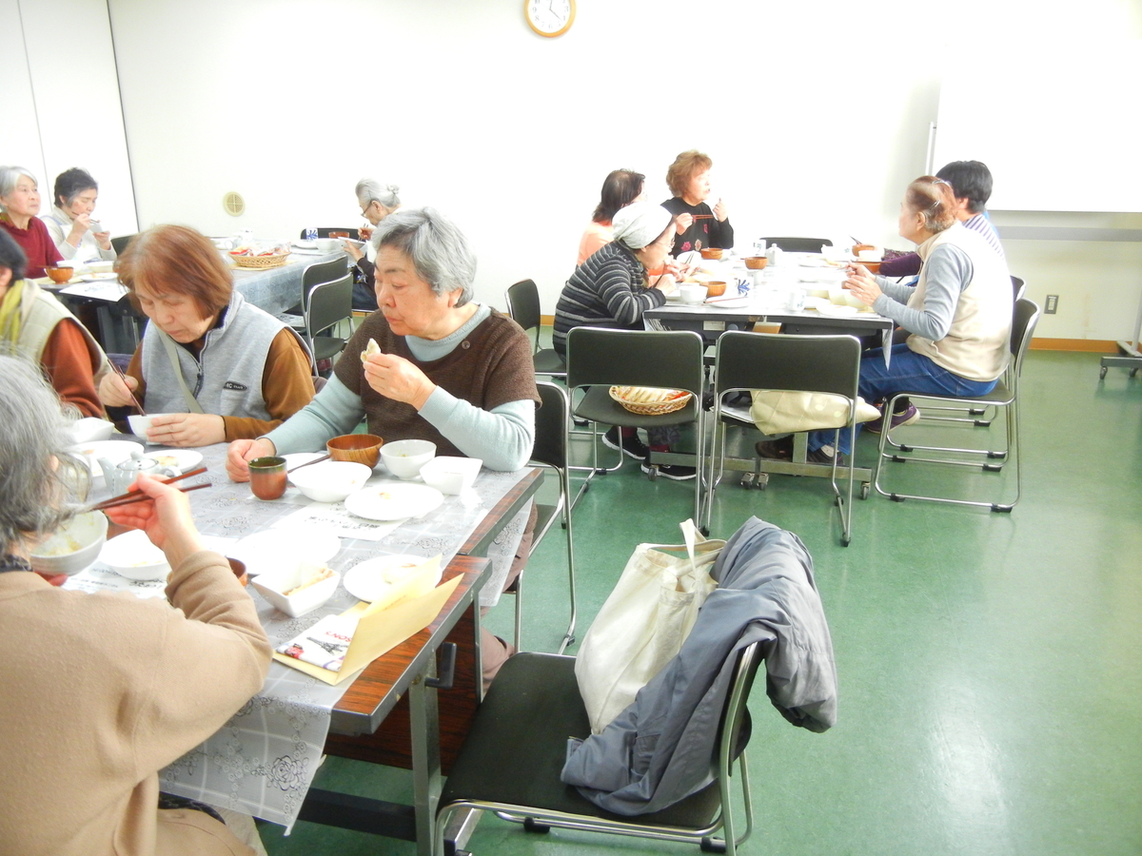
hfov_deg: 60.0
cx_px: 571
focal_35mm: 30
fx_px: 990
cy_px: 428
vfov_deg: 46.8
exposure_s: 1/28.5
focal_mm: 5.4
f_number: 3.5
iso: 400
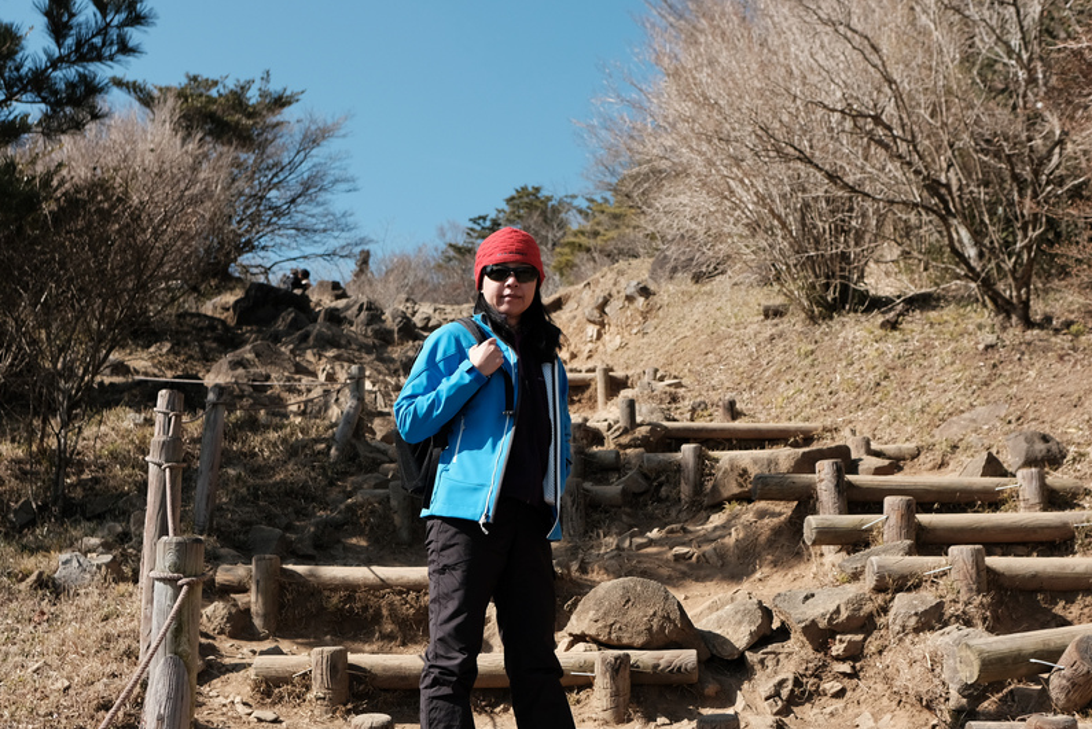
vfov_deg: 30.5
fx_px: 1335
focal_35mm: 44
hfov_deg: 44.5
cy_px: 441
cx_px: 580
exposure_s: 1/1400
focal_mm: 23
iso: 200
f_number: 3.6
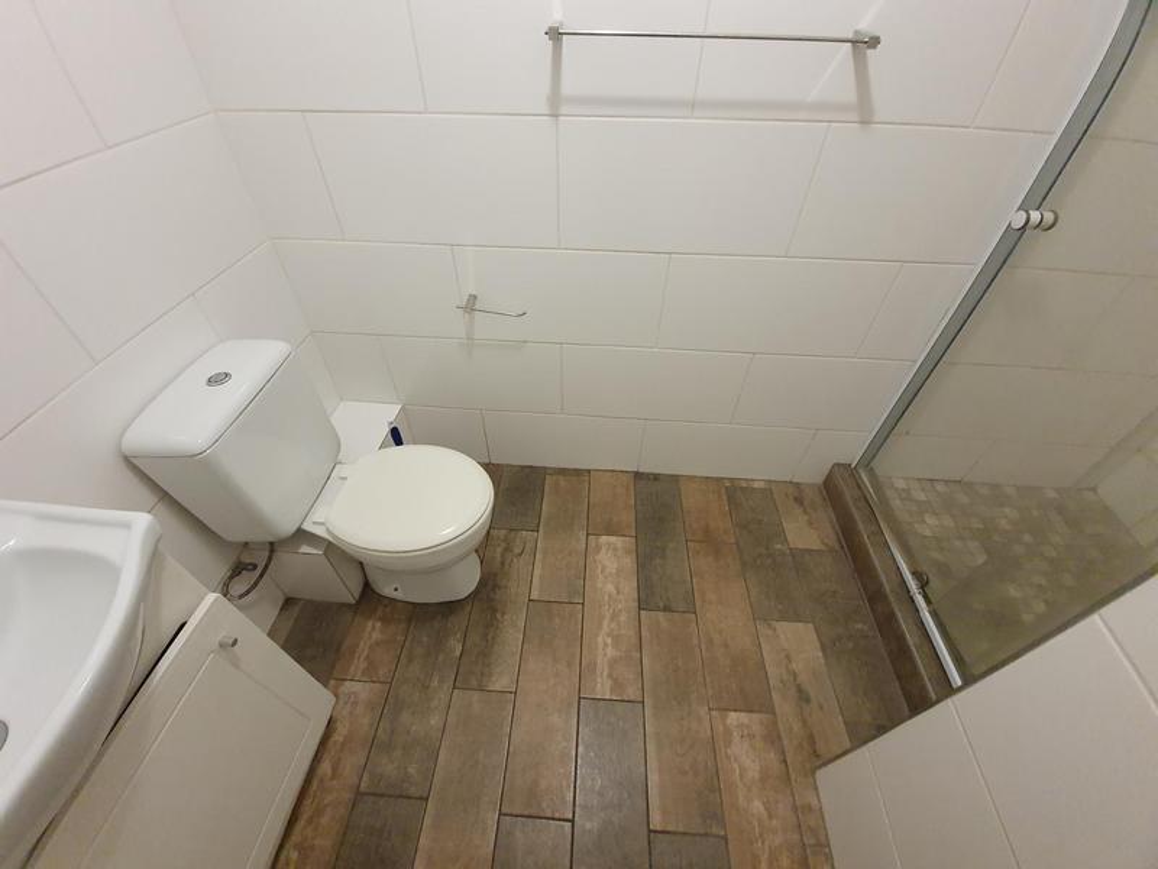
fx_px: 435
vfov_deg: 89.9
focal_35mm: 13
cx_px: 579
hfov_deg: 106.2
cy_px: 434
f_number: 2.2
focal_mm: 1.8
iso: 400
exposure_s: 1/33
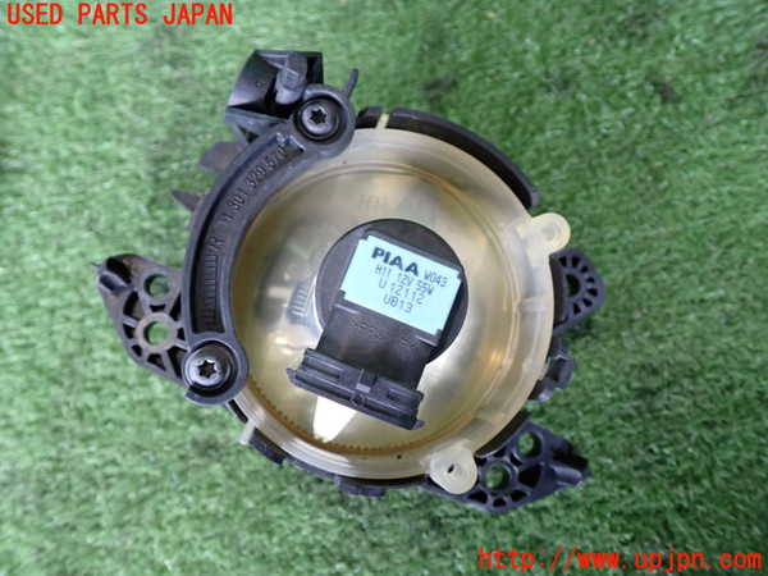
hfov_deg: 56.8
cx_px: 384
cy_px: 288
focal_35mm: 32
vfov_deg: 44.2
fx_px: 710
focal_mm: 5.79
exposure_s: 1/50
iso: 500
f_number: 2.4
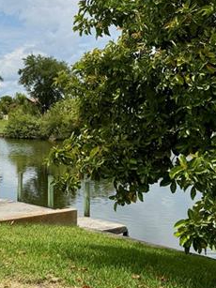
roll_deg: -0.1
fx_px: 500
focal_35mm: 60
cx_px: 71
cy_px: 114
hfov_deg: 24.3
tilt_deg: +0.6
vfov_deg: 32.1
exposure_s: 1/11905
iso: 80
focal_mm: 6.76
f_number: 1.78
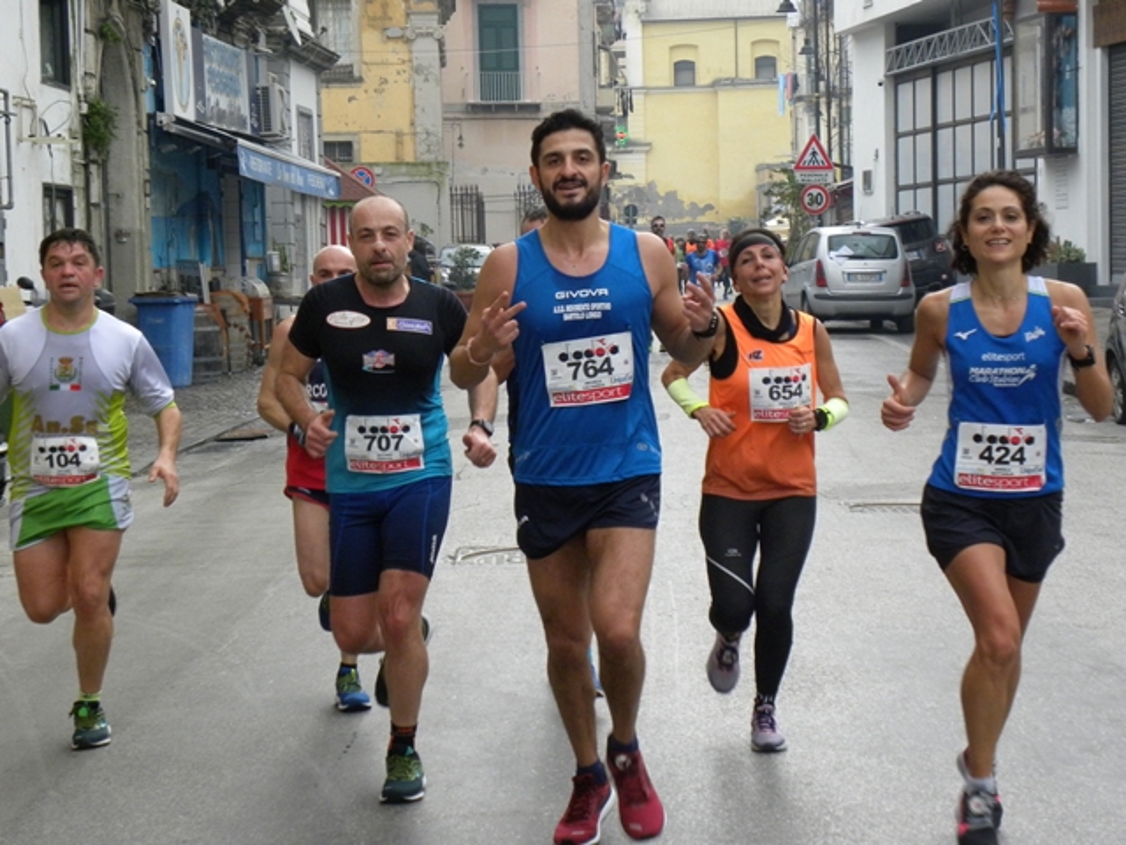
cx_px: 563
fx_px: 2765
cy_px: 422
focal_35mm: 85
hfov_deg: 23.0
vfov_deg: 17.4
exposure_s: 1/250
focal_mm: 15.1
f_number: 4
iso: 240
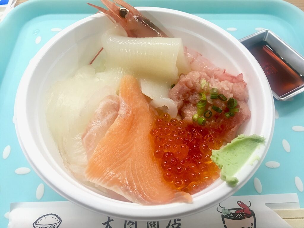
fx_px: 255
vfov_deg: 48.2
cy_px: 114
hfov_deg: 61.7
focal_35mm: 29
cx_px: 152
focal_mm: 4.15
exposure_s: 1/30
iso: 80
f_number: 2.2
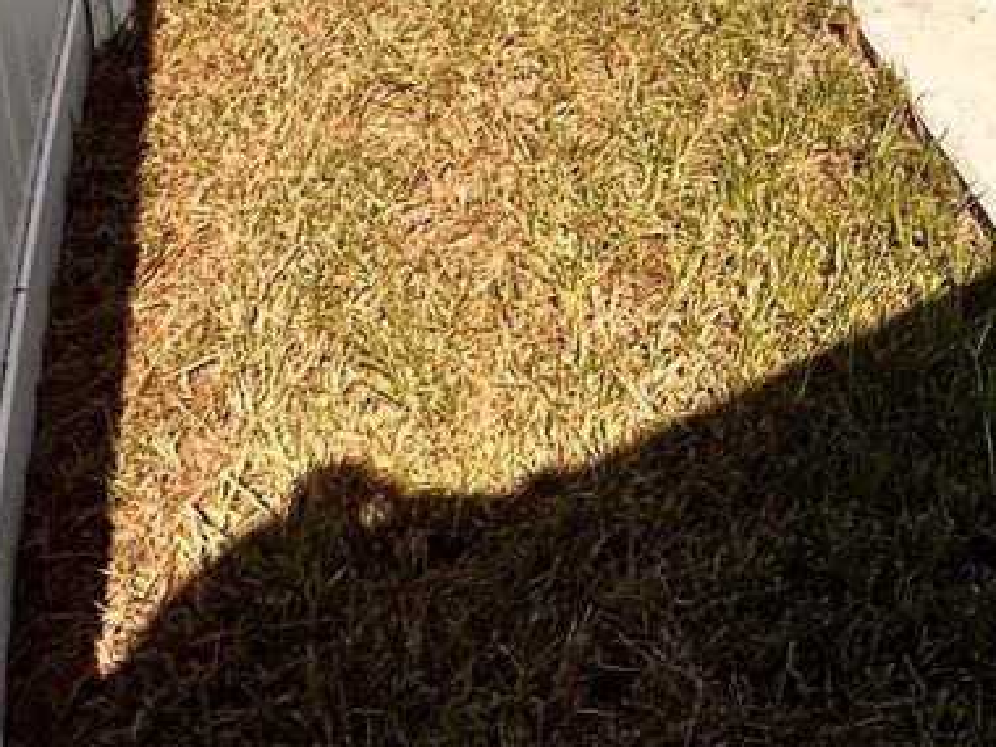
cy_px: -658
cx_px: 1688
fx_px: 1698
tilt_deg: -10.0
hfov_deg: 22.7
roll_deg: +0.1
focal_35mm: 59
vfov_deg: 18.4
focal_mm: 2.22
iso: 50
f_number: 2.2
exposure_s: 1/4464
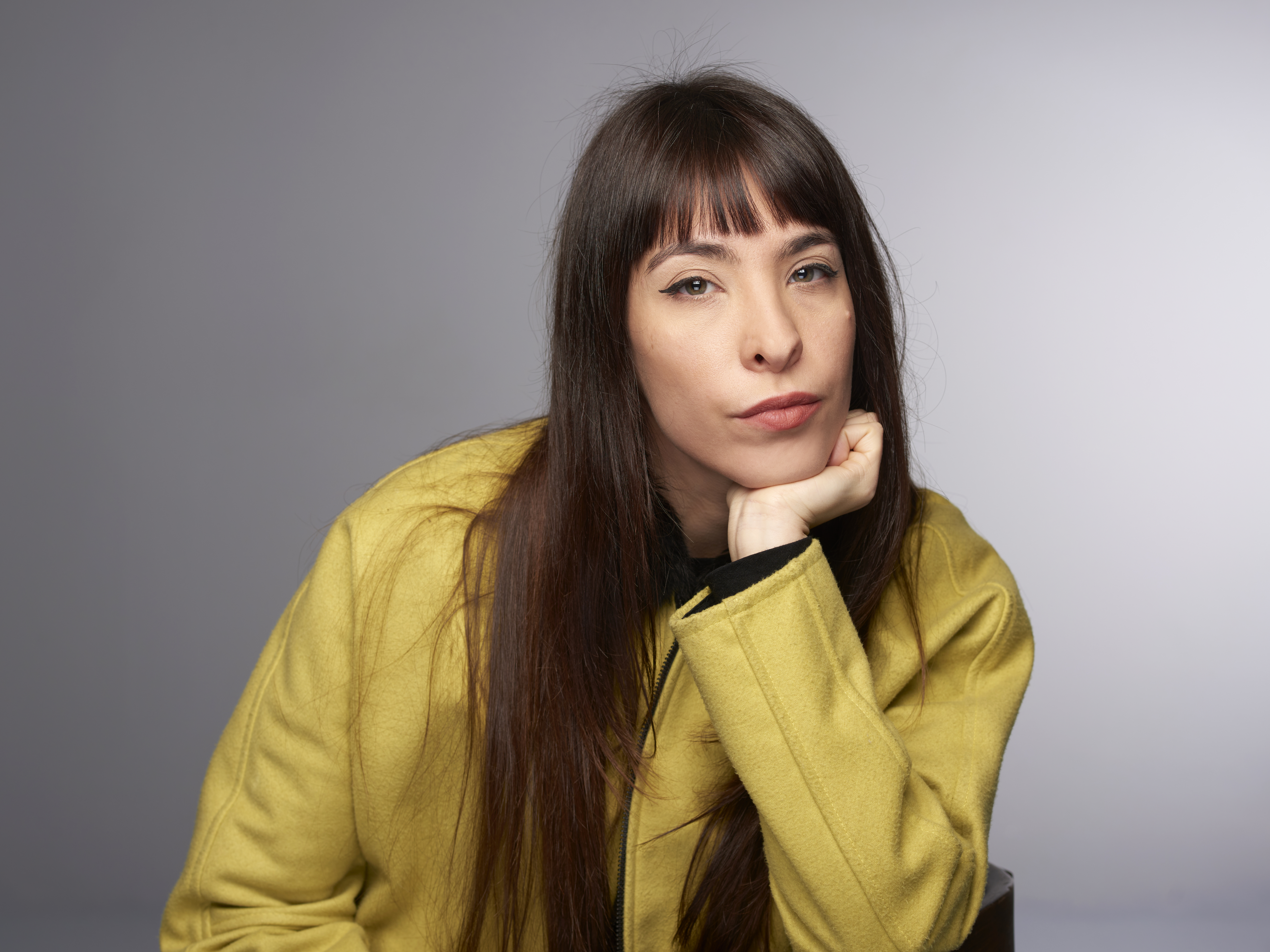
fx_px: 3375
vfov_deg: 16.1
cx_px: 626
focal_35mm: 92
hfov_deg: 21.3
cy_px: 476
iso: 100
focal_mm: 85
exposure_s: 1/160
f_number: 6.3
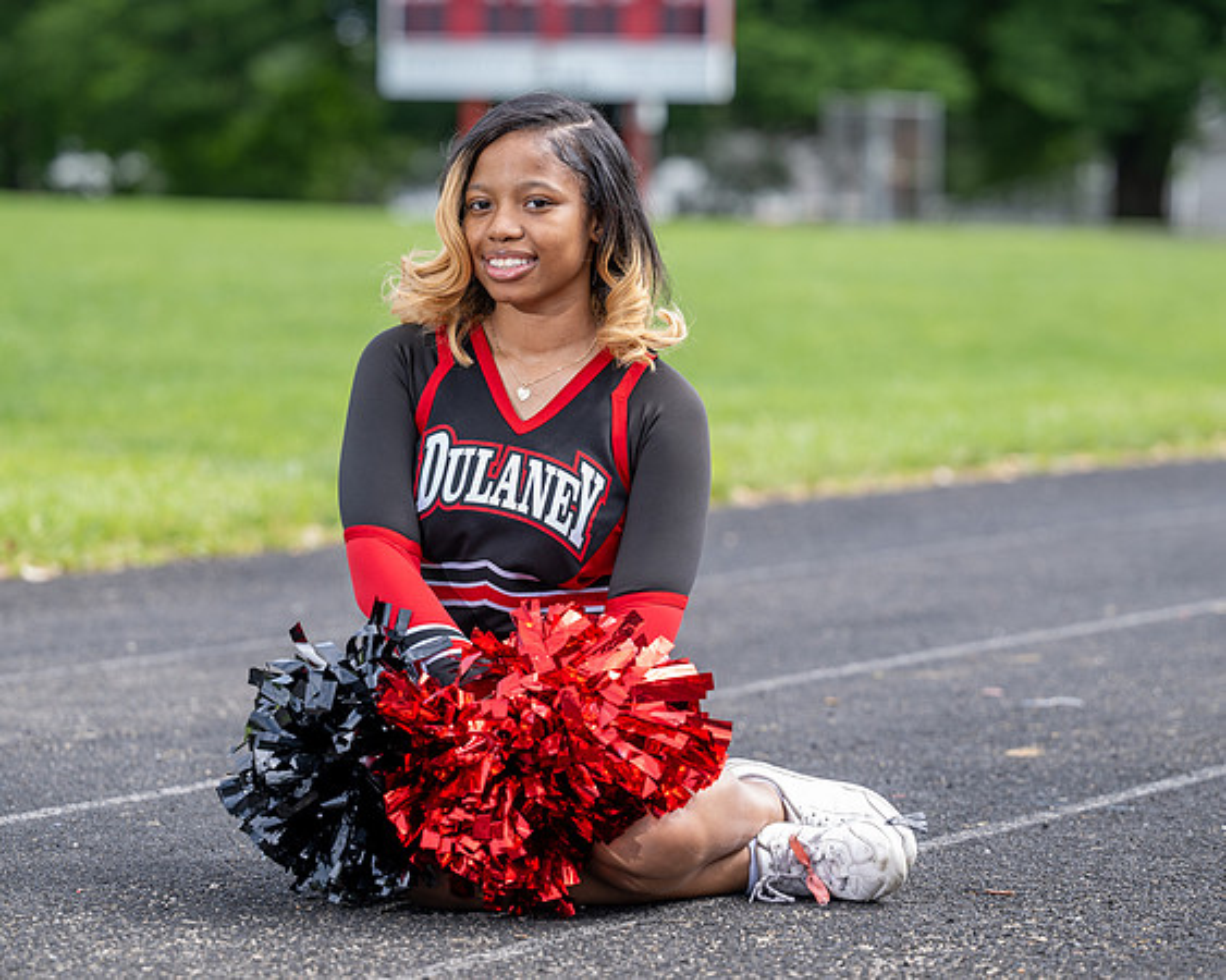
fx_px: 5479
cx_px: 610
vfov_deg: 10.2
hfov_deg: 12.8
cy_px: 438
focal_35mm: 151
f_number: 3.2
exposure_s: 1/250
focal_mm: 115
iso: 50
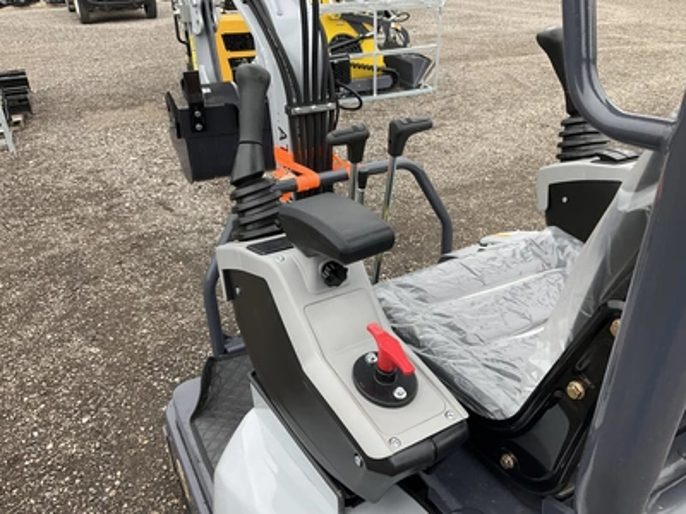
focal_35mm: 29
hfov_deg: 61.7
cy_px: 257
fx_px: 575
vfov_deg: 48.2
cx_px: 343
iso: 25
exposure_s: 1/291
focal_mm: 3
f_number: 1.8
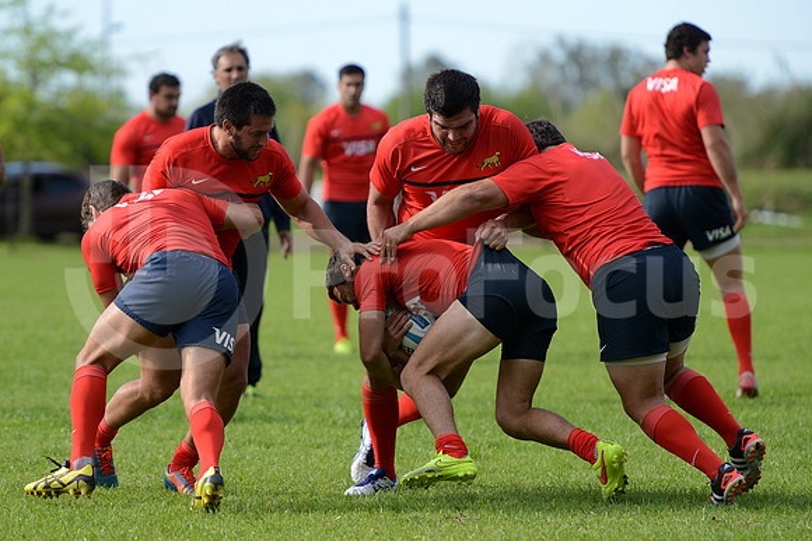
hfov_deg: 7.9
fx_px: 5866
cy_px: 270
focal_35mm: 260
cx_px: 406
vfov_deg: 5.3
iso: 400
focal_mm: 260
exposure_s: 1/1000
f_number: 4
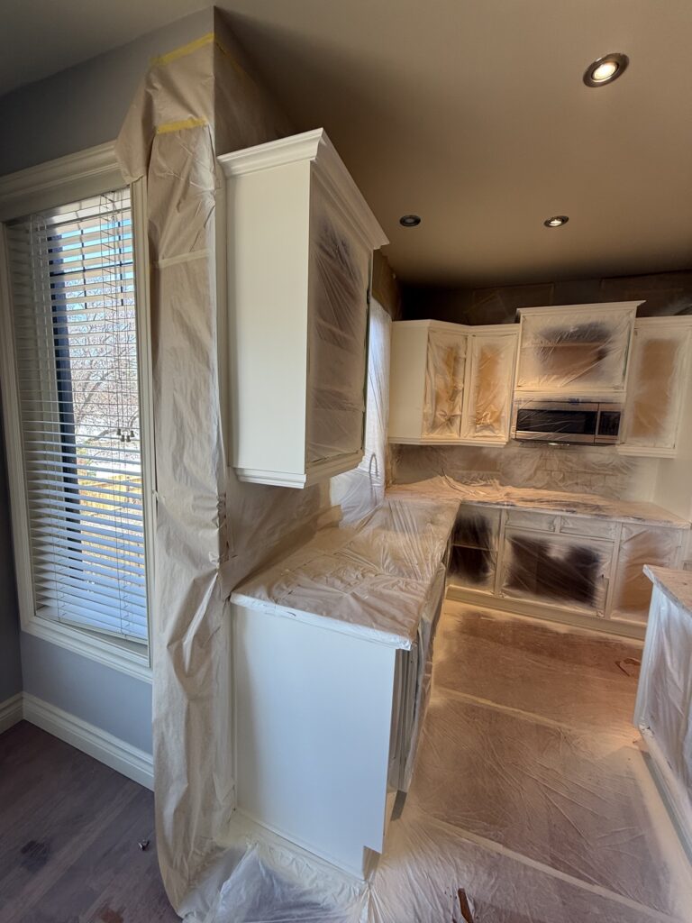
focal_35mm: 14
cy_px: 462
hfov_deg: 85.7
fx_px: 373
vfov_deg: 102.1
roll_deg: -3.0
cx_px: 346
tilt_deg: -6.8
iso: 100
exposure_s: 1/120
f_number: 2.2
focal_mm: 2.22
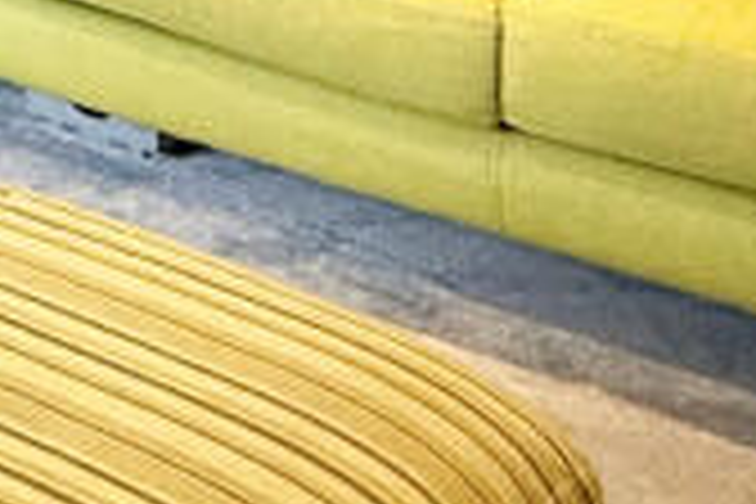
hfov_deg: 19.1
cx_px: -472
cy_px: -572
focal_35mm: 89
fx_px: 1869
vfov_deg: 12.9
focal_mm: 2.22
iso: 400
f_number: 2.2
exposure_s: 1/100
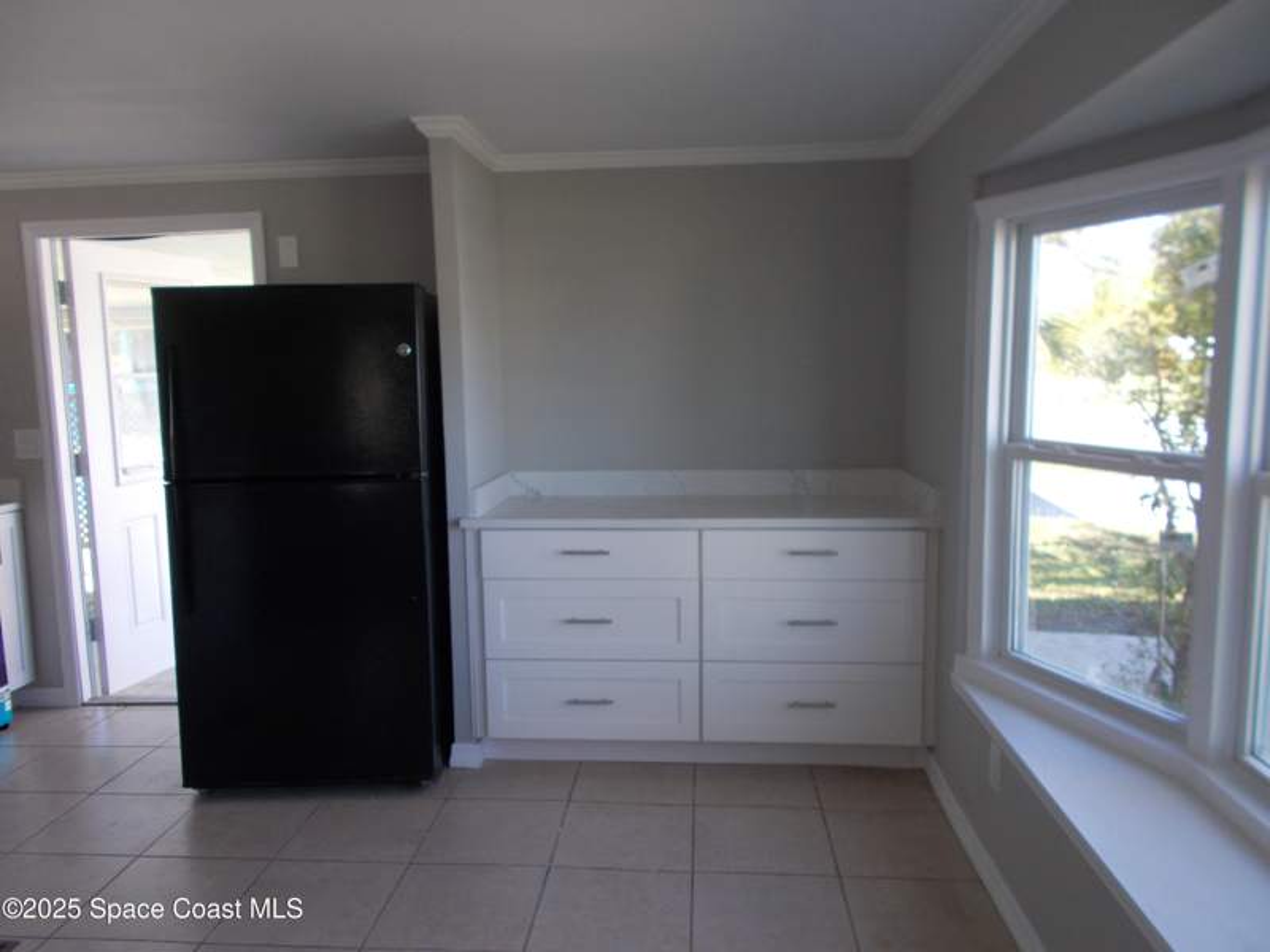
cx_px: 635
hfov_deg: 67.3
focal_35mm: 26
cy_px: 476
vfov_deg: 53.1
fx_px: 954
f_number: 3.2
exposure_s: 1/40
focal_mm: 4.6
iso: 80
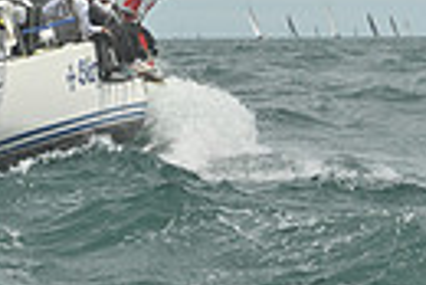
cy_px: -590
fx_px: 3696
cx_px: 54
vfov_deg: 4.3
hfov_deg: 6.6
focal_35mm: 312
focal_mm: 70
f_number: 11
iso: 320
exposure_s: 1/1250
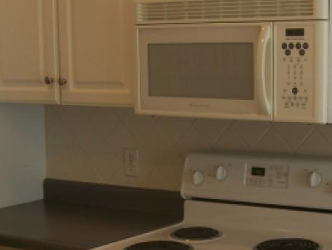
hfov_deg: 23.4
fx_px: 787
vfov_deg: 18.0
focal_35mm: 82
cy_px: 169
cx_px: 280
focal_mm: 6
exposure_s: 1/90
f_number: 3
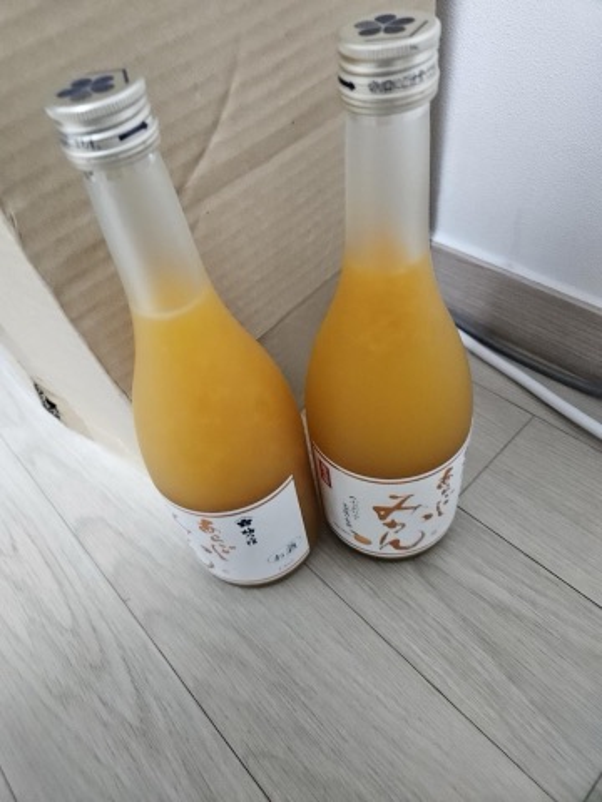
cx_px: 301
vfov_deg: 73.9
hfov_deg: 58.9
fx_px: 533
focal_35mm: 23
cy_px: 401
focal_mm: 5.4
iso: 800
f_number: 1.8
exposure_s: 1/120
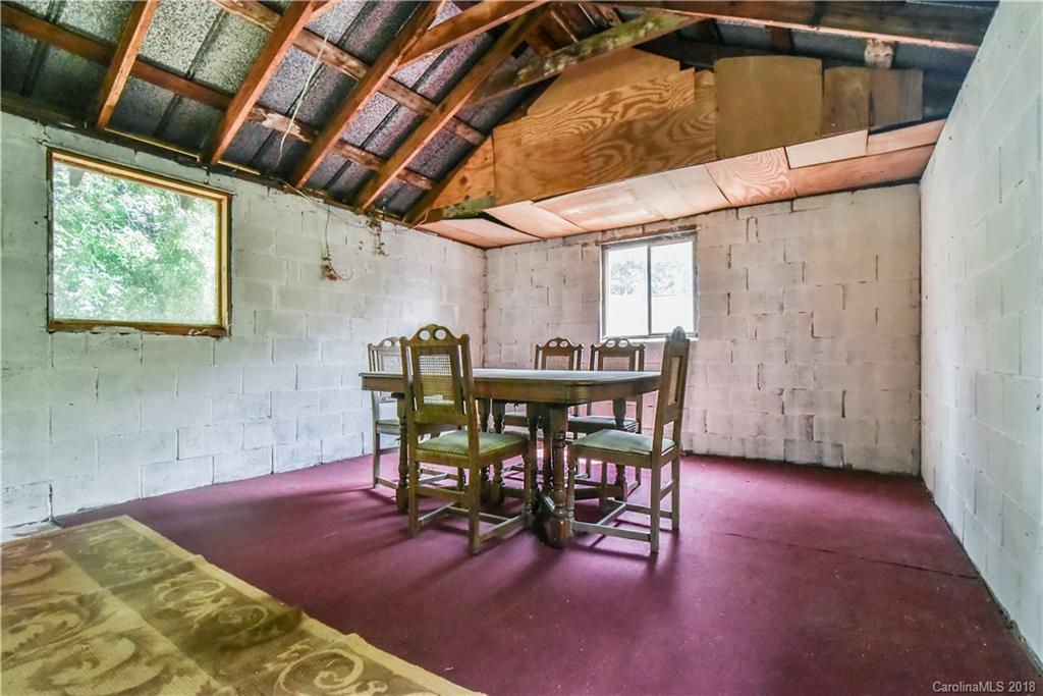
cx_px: 522
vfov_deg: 73.8
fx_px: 464
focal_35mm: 16
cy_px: 348
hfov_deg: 96.7
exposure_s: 1/125
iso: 4000
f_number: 11
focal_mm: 16
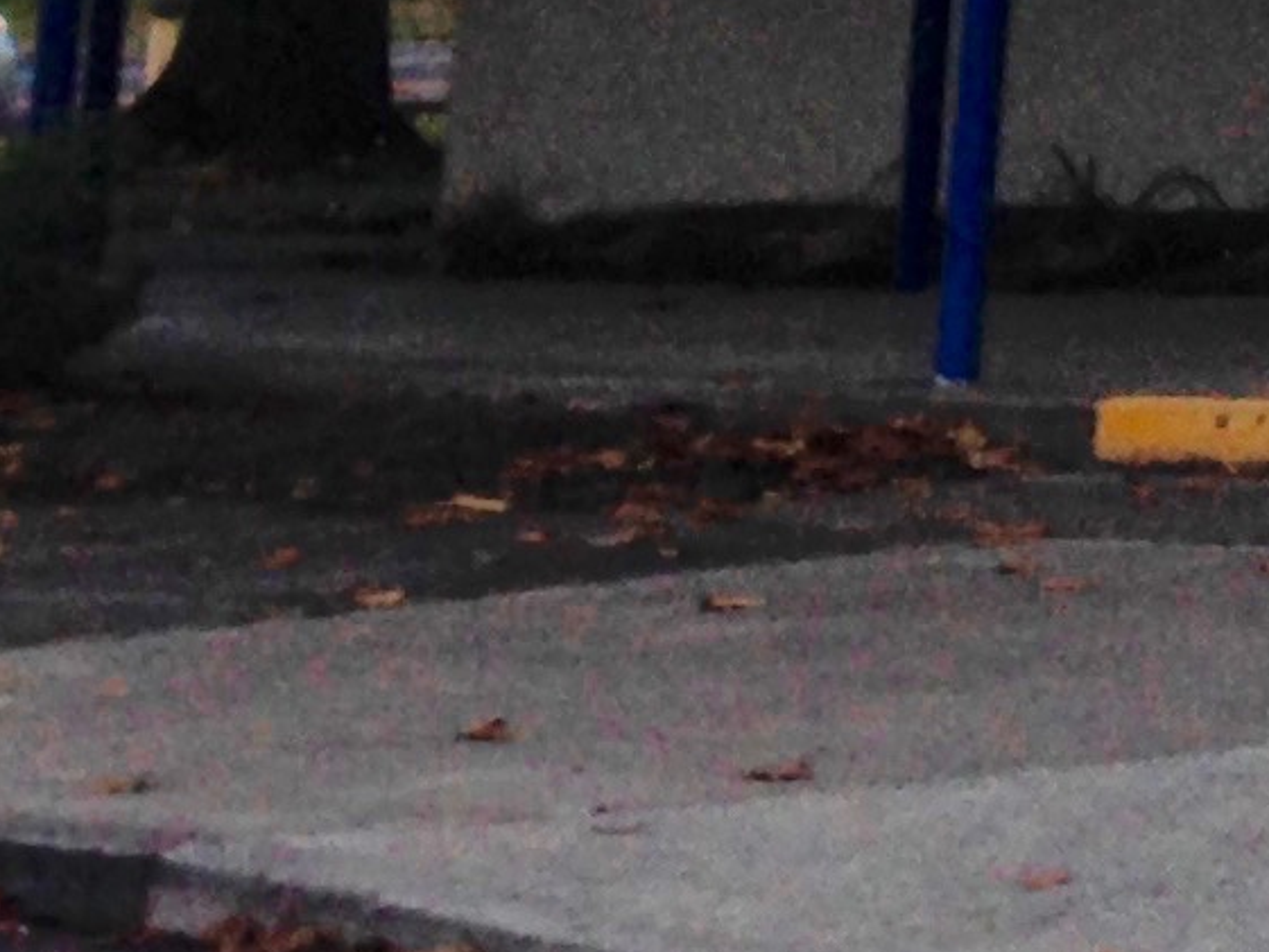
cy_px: -1402
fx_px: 7040
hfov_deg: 8.8
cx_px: 3601
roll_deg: -1.4
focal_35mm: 192
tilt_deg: +11.4
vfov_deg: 7.2
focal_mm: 4.12
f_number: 2.4
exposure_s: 1/343
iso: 50
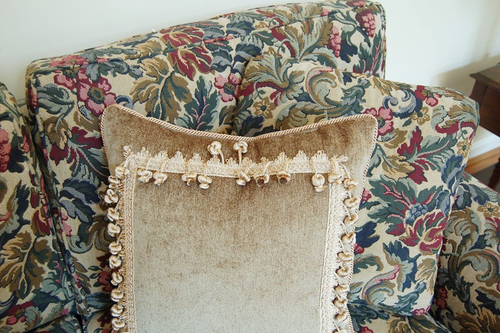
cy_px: 166
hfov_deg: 55.1
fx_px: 479
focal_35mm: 34
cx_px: 250
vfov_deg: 38.3
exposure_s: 1/30
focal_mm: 23
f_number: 3.8
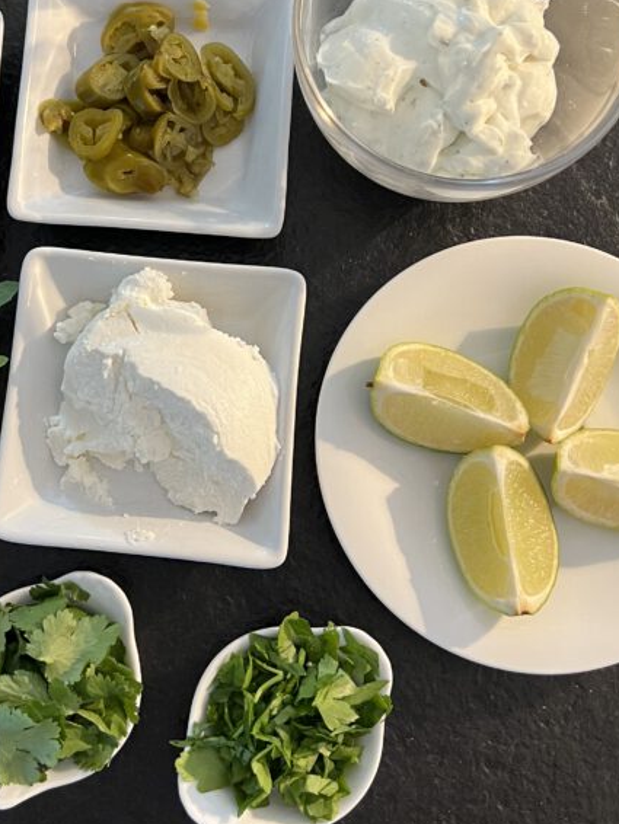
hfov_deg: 30.6
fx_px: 1120
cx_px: 194
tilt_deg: -77.7
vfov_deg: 39.5
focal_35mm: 47
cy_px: 227
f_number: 1.5
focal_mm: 5.7
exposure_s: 1/50
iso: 320
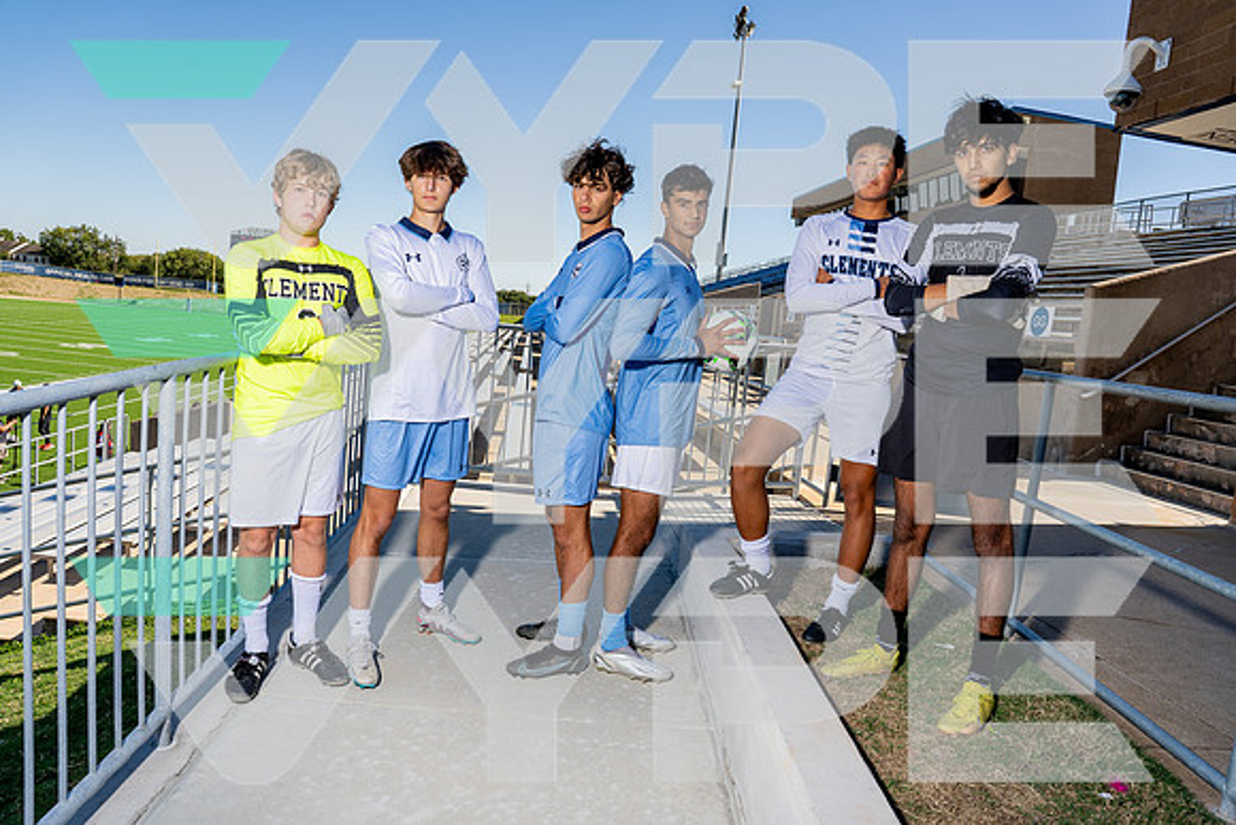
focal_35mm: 24
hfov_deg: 73.7
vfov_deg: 53.2
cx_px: 618
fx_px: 824
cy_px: 412
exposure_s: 1/250
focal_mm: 24
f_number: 8
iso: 100
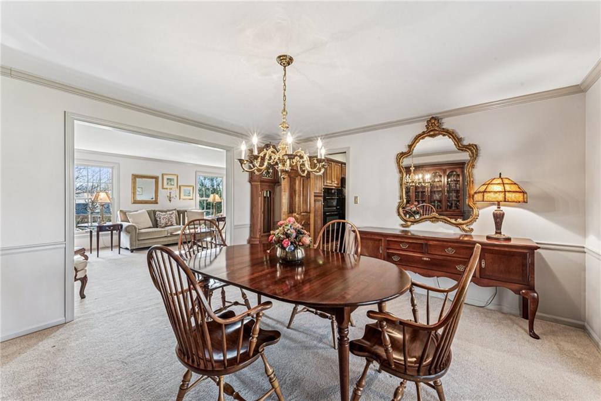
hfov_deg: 104.2
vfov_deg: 81.2
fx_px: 234
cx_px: 300
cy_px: 200
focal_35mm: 14
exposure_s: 1/2.5
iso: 50
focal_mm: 14
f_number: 11
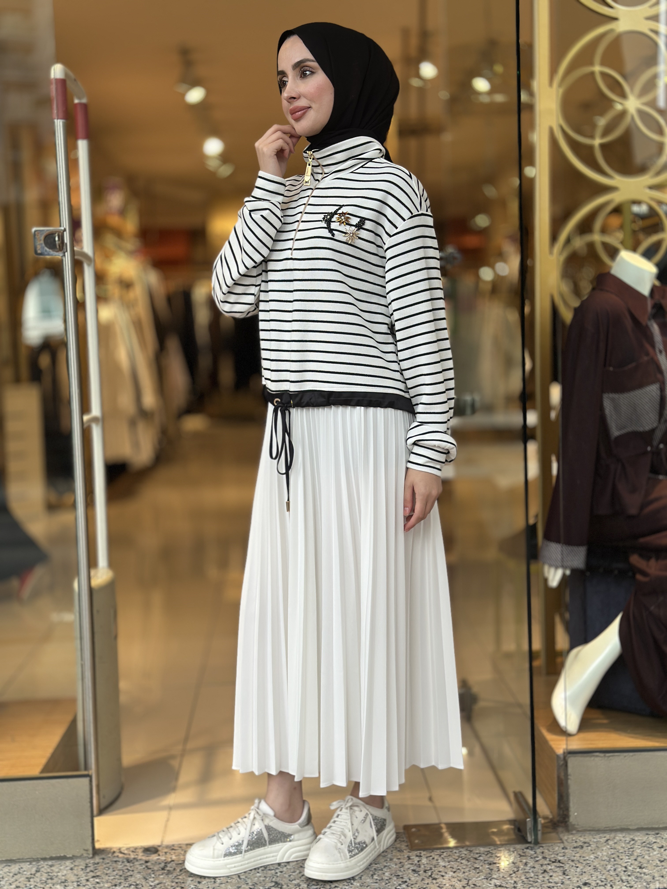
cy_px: 444
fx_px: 1233
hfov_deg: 30.3
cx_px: 334
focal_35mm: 48
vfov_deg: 39.7
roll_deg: +1.5
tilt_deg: -4.7
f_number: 1.78
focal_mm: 6.86
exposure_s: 1/205
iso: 80
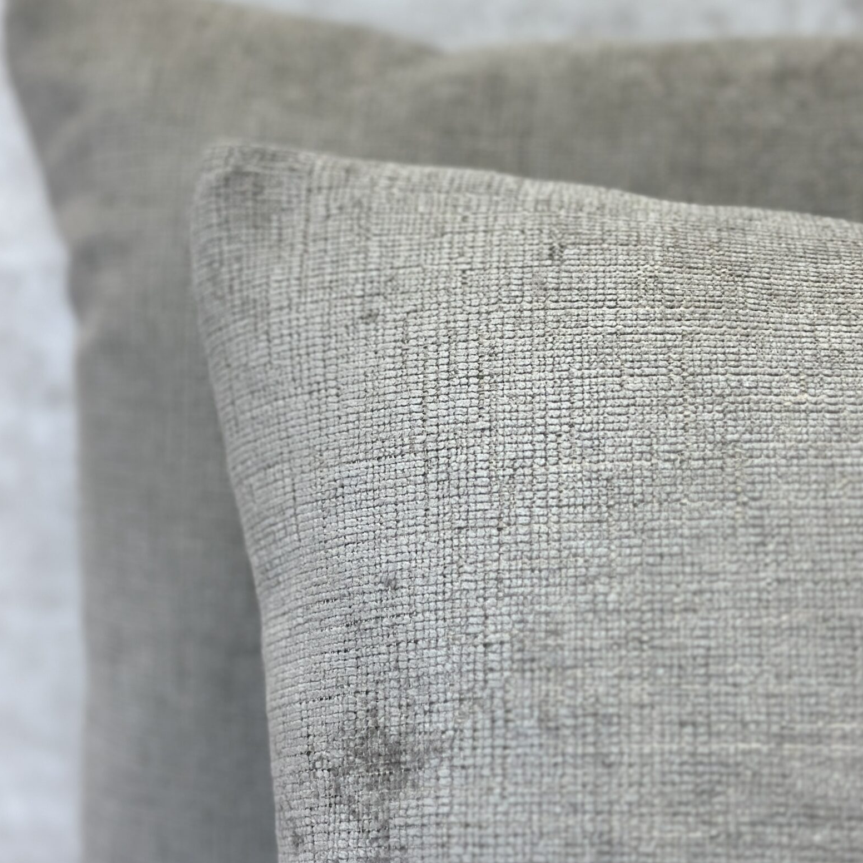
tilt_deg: -15.7
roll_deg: +0.3
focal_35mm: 70
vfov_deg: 24.7
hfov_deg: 24.6
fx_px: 1974
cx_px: 513
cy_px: 452
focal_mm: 6.86
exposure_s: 1/120
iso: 64
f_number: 1.78
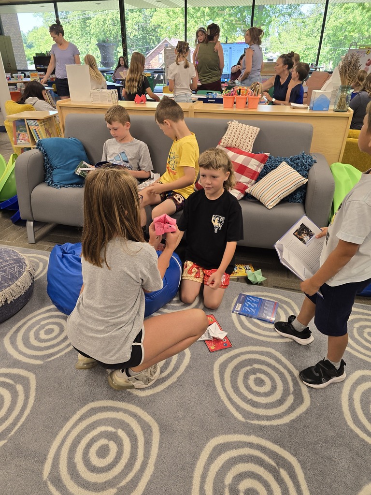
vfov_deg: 73.9
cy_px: 248
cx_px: 186
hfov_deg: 58.9
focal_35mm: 23
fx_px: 329
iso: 80
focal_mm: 6.3
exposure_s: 1/120
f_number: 1.7
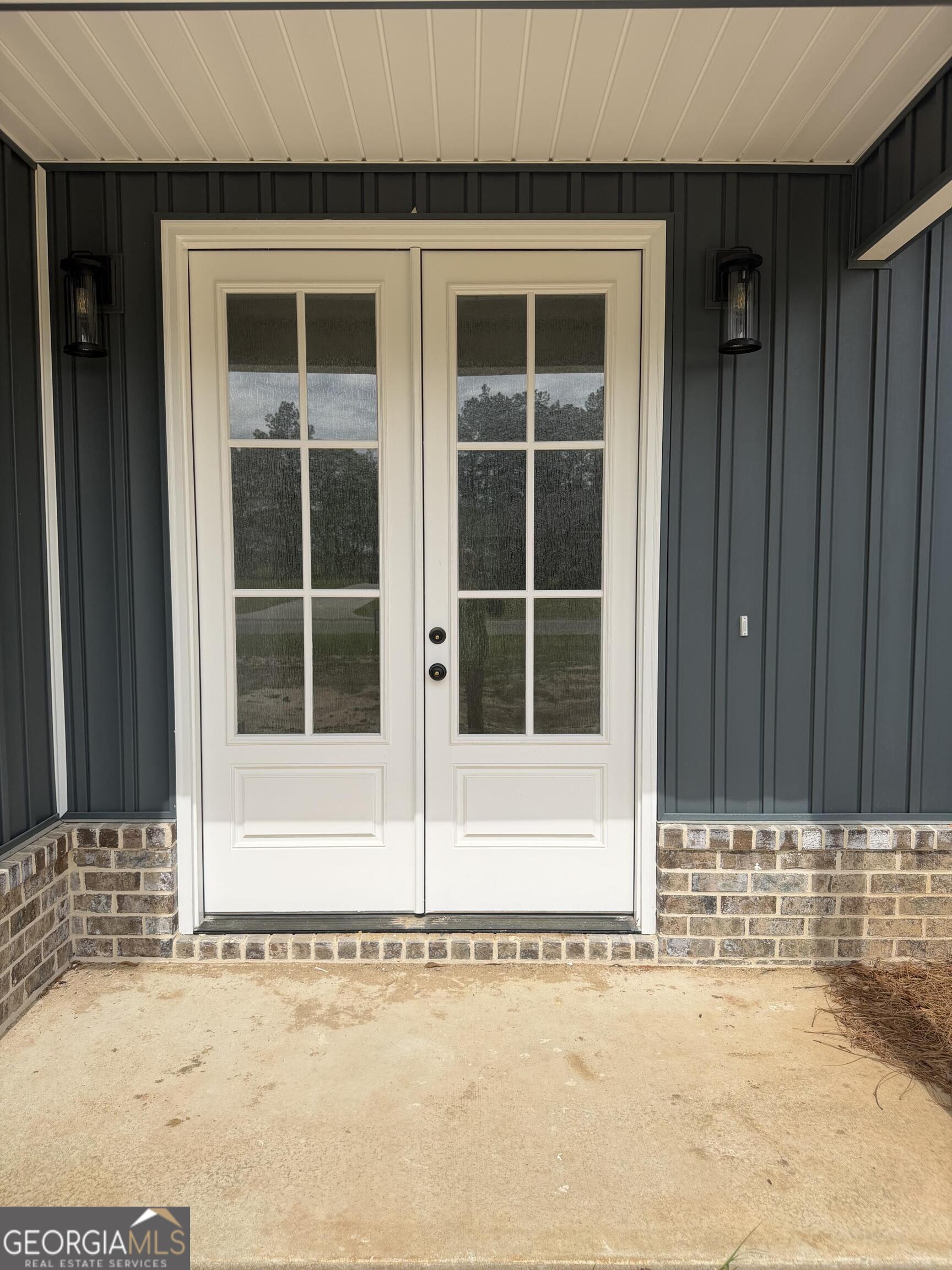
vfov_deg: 71.6
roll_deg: +0.5
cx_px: 476
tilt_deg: -4.7
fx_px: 880
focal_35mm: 24
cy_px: 635
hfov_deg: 56.8
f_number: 1.78
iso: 100
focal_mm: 6.76
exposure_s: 1/4167
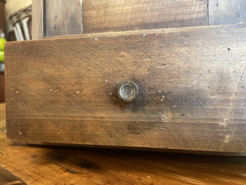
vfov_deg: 53.1
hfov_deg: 67.3
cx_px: 123
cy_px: 92
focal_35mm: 26
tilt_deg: -0.4
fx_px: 185
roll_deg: +0.8
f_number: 1.6
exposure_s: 1/33
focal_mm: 4.2
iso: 640
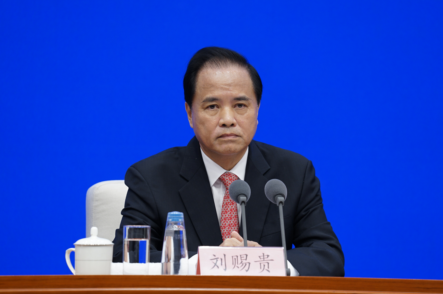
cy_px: 147
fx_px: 5422
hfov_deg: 4.7
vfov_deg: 3.1
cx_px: 222
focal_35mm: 441
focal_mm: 441
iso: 200
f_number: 6.3
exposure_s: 1/10
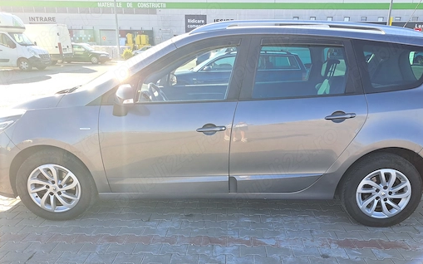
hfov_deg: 62.8
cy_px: 178
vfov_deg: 41.2
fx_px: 346
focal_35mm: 30
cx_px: 225
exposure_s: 1/390
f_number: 1.8
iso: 50
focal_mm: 5.23
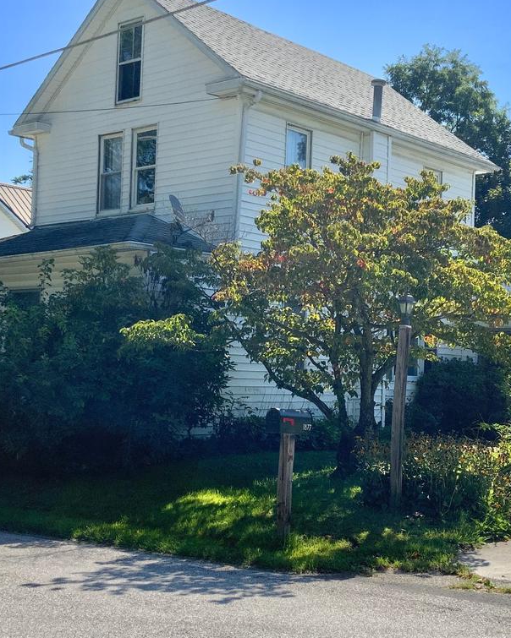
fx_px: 1021
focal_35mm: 54
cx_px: 279
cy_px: 341
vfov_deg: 34.7
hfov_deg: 28.1
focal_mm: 3
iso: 16
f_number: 1.8
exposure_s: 1/2227
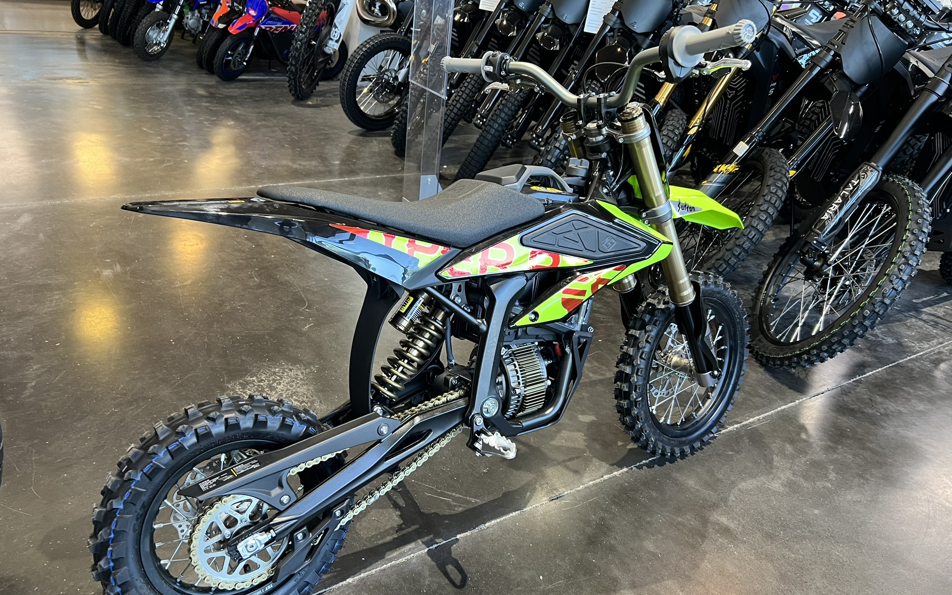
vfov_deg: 44.5
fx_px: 726
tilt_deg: -28.7
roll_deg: -7.1
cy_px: 330
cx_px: 471
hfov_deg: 66.5
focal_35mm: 28
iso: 250
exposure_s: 1/60
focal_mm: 5.7
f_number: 1.5
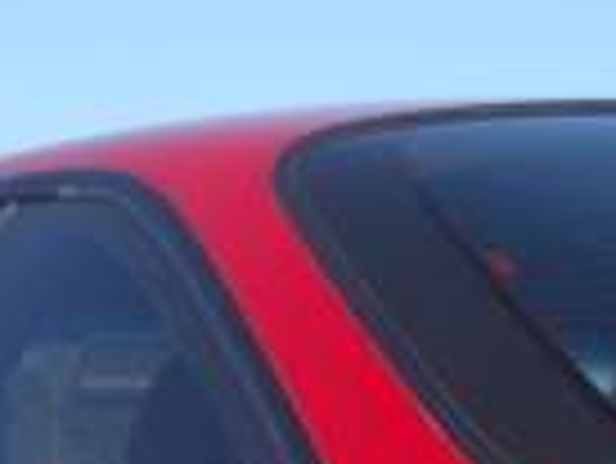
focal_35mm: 191
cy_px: 892
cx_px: 274
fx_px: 3402
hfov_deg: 10.3
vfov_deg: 7.5
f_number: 4.6
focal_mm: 6.8
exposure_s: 1/320
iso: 50
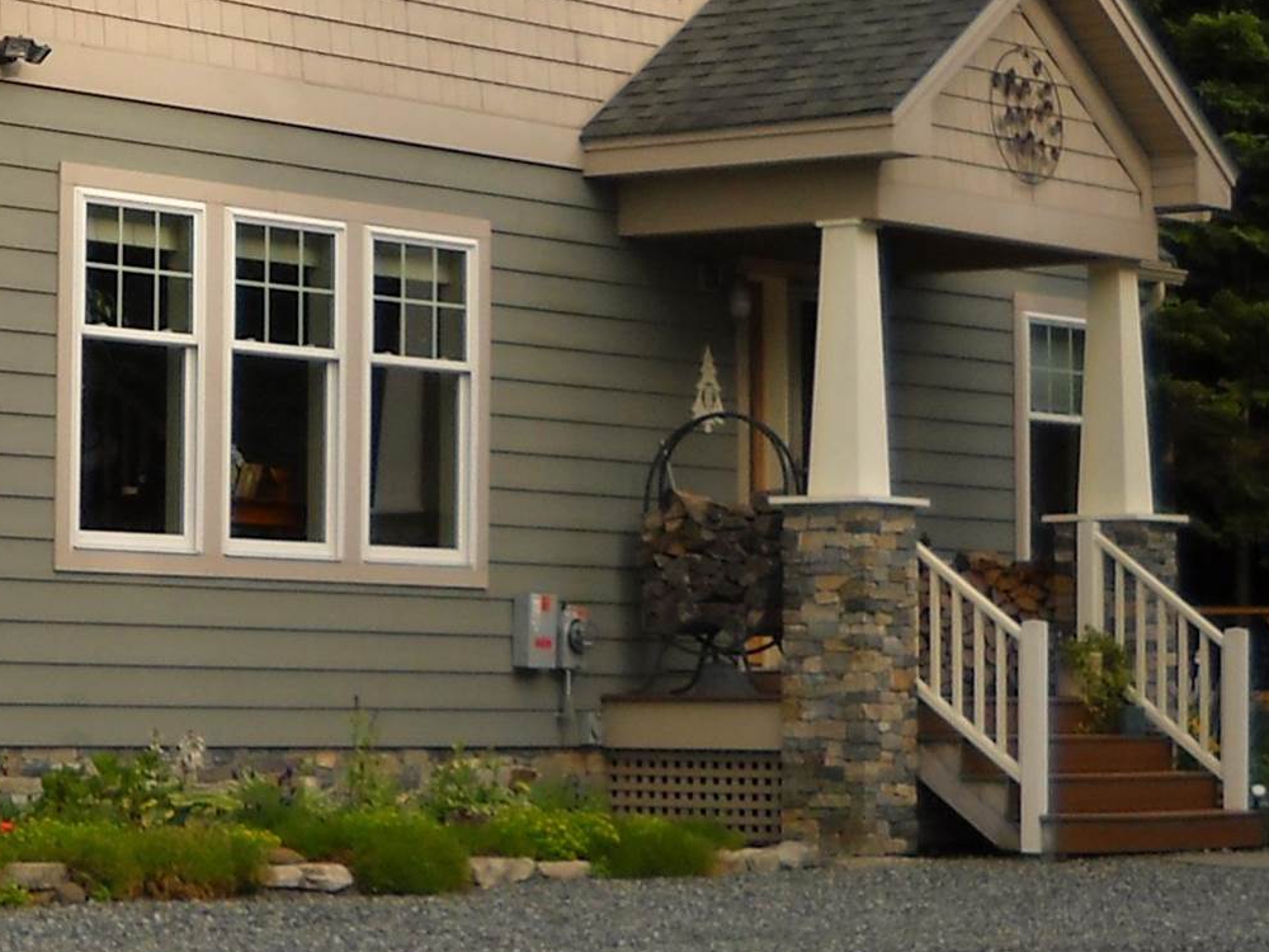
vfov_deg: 11.7
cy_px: 56
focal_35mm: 126
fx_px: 4619
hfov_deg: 14.8
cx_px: -505
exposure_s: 1/353
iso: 64
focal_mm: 6.72
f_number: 3.1
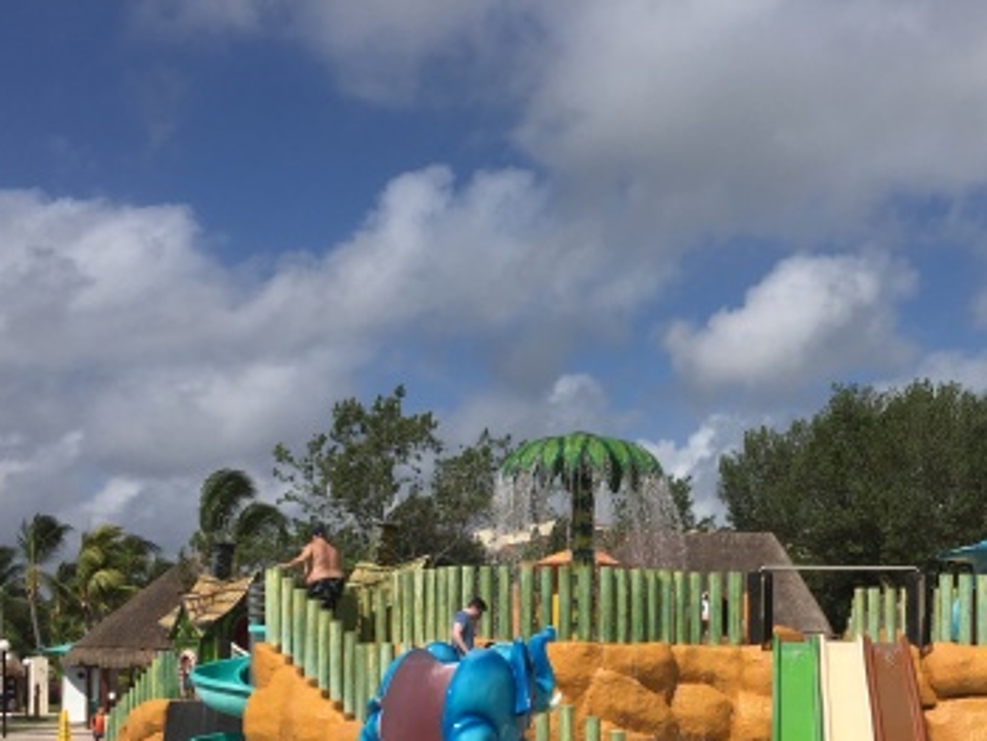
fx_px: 1512
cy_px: 665
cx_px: 728
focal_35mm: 53
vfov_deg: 26.6
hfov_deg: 35.4
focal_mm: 4.15
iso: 25
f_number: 2.2
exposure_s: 1/3846
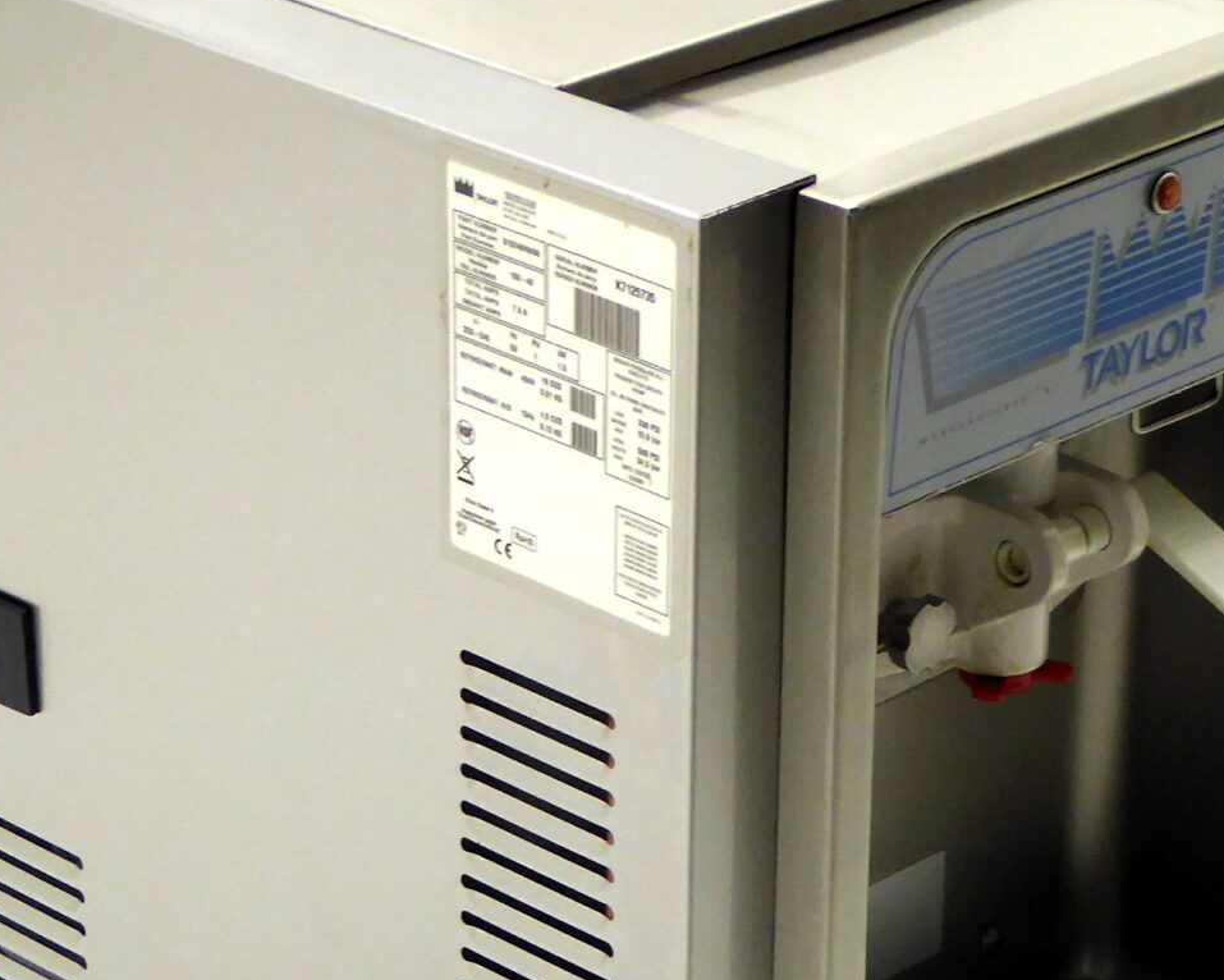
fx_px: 5109
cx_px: 476
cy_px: 697
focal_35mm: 141
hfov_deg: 13.7
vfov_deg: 10.9
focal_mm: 9.6
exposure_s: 1/60
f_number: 4.1
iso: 160
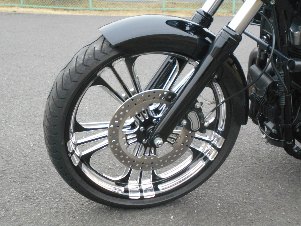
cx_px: 150
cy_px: 113
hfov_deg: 38.2
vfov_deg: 29.1
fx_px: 435
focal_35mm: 50
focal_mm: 8.8
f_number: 4.5
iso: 360
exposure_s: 1/250
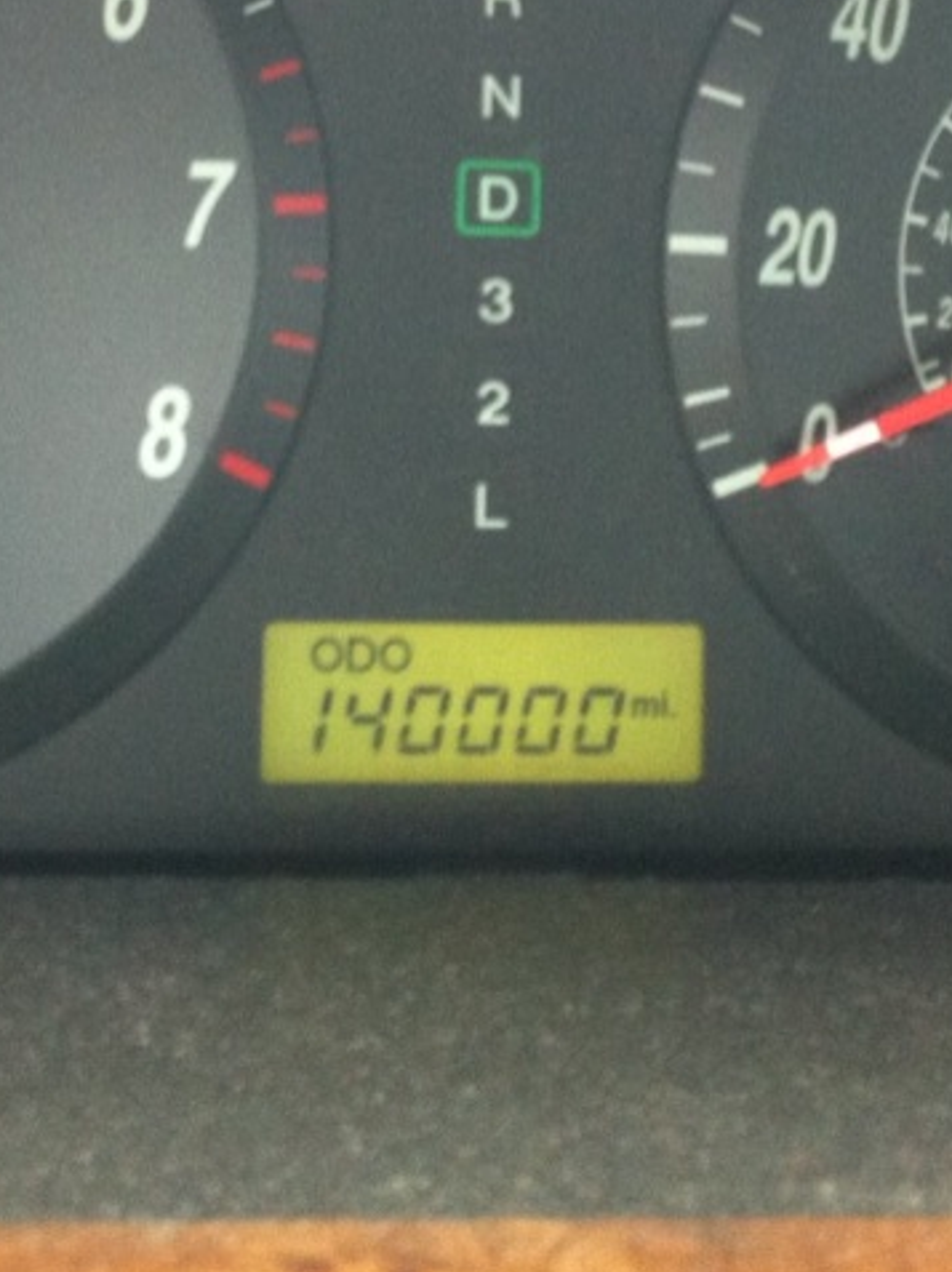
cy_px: 176
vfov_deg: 21.9
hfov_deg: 16.8
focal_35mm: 88
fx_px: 3231
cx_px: 411
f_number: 2.8
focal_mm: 3.85
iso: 200
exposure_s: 1/15
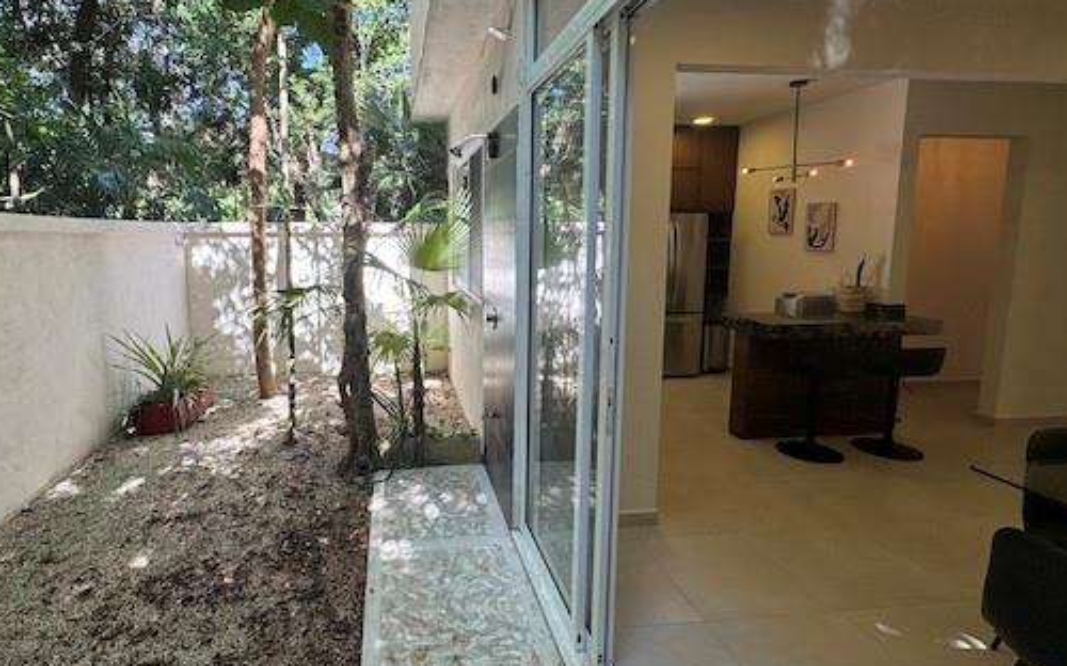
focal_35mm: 19
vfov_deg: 62.0
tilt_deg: -6.8
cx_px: 448
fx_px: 552
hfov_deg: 87.3
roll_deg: +0.3
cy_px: 301
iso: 40
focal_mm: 2.22
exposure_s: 1/112
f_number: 2.2
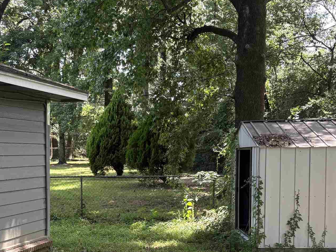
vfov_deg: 22.9
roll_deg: +0.6
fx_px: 612
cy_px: 213
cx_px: 82
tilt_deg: -3.9
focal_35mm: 63
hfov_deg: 30.2
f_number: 1.6
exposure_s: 1/276
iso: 64
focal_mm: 5.96
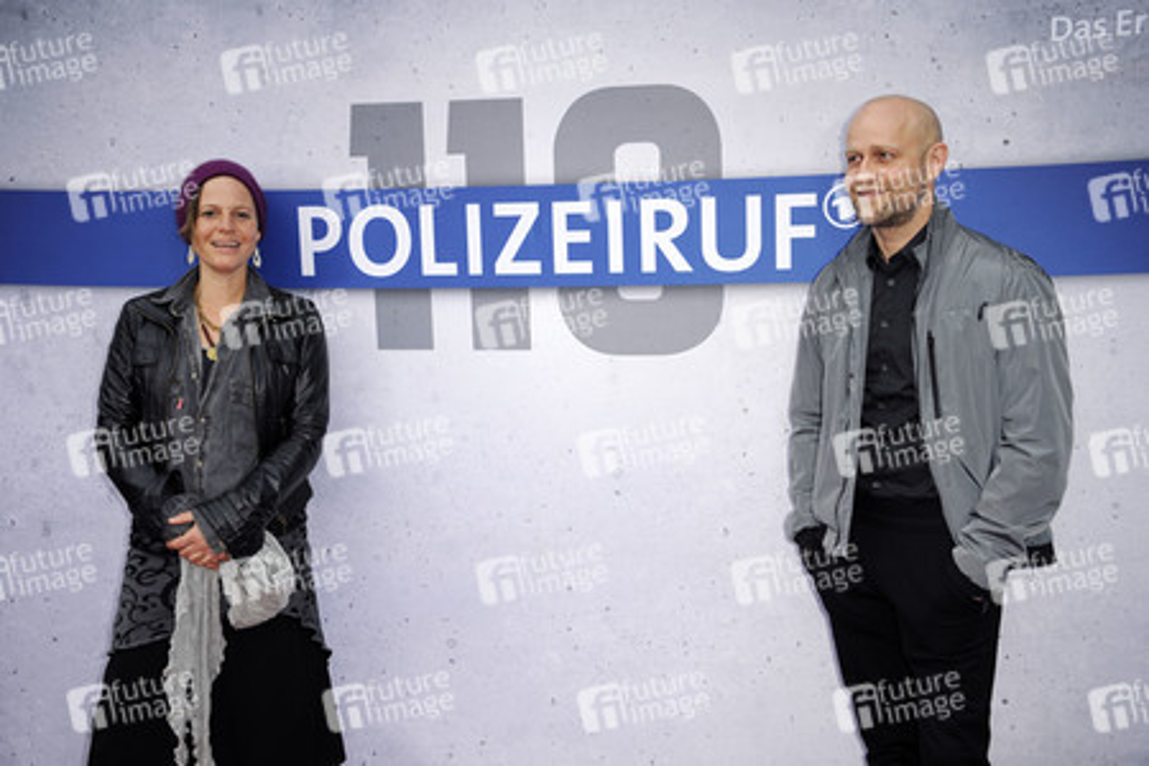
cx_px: 574
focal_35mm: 42
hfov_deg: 46.4
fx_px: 1340
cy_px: 383
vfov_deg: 31.9
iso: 500
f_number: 5.6
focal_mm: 42
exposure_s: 1/200
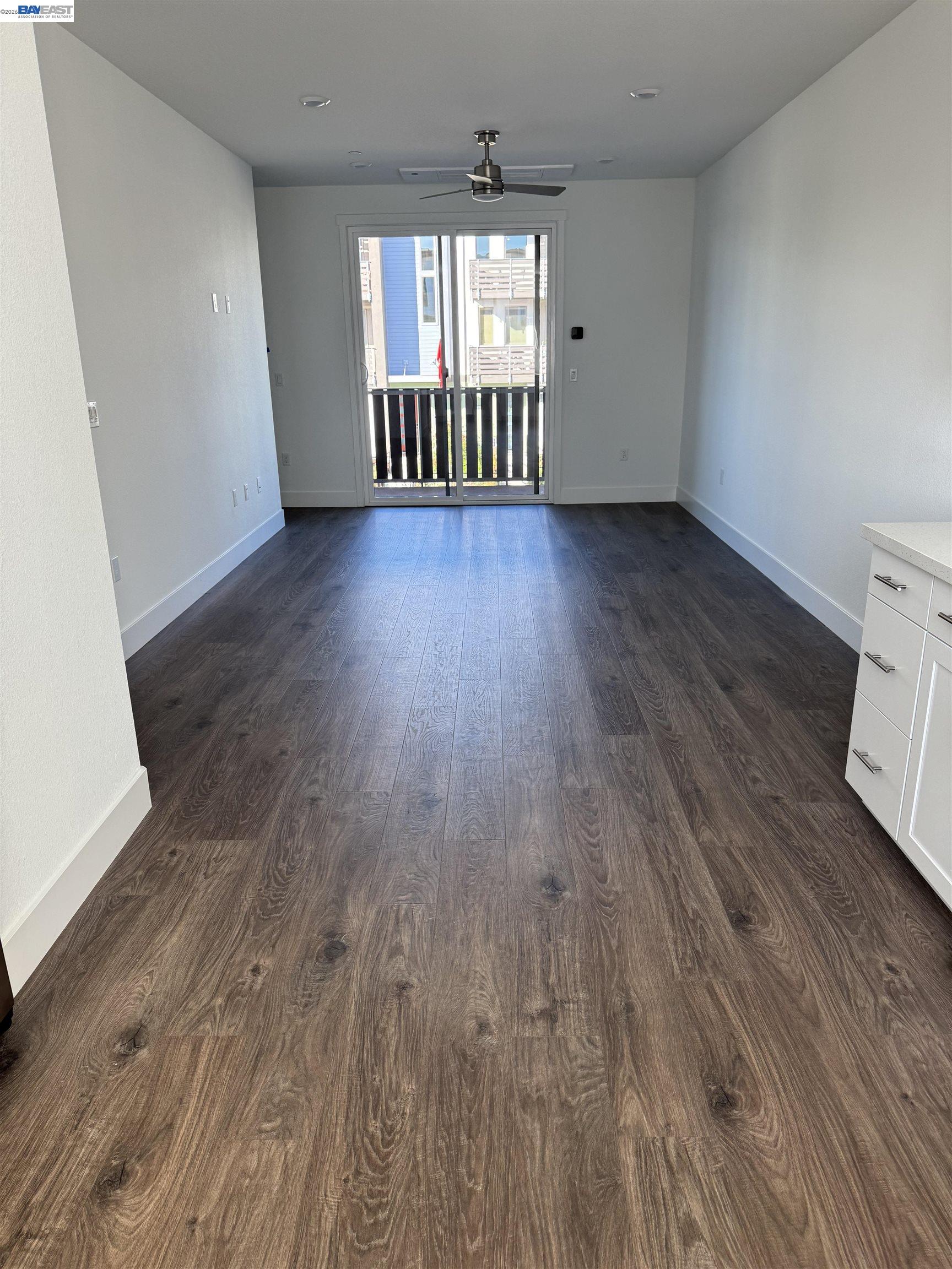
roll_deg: +1.5
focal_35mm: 24
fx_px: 880
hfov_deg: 56.8
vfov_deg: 71.6
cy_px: 634
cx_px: 476
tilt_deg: -19.3
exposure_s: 1/145
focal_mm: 6.76
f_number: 1.78
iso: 100
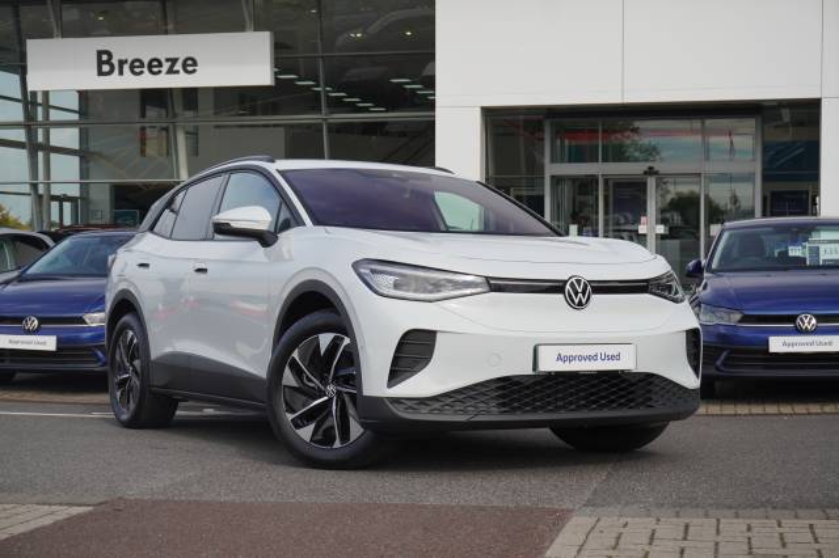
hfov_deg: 34.2
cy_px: 279
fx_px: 1363
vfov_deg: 23.2
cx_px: 420
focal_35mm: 58
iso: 100
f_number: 6.3
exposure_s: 1/200
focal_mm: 39
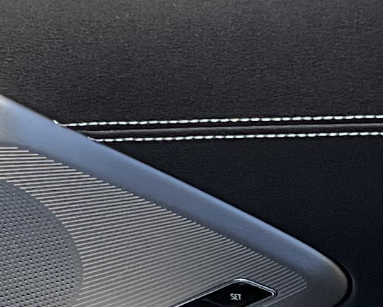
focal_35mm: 212
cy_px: 130
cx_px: 313
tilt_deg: -36.1
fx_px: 2404
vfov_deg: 7.3
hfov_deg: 9.1
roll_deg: +0.3
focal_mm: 3
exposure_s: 1/580
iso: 16
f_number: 1.8
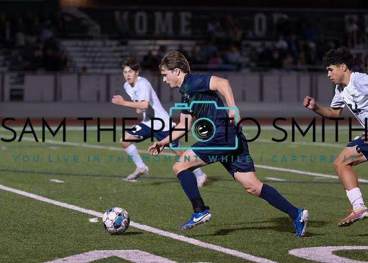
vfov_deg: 7.4
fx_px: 2040
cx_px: 159
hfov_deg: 10.3
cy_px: 137
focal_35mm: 195
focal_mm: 131
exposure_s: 1/1000
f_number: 2.8
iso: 2000
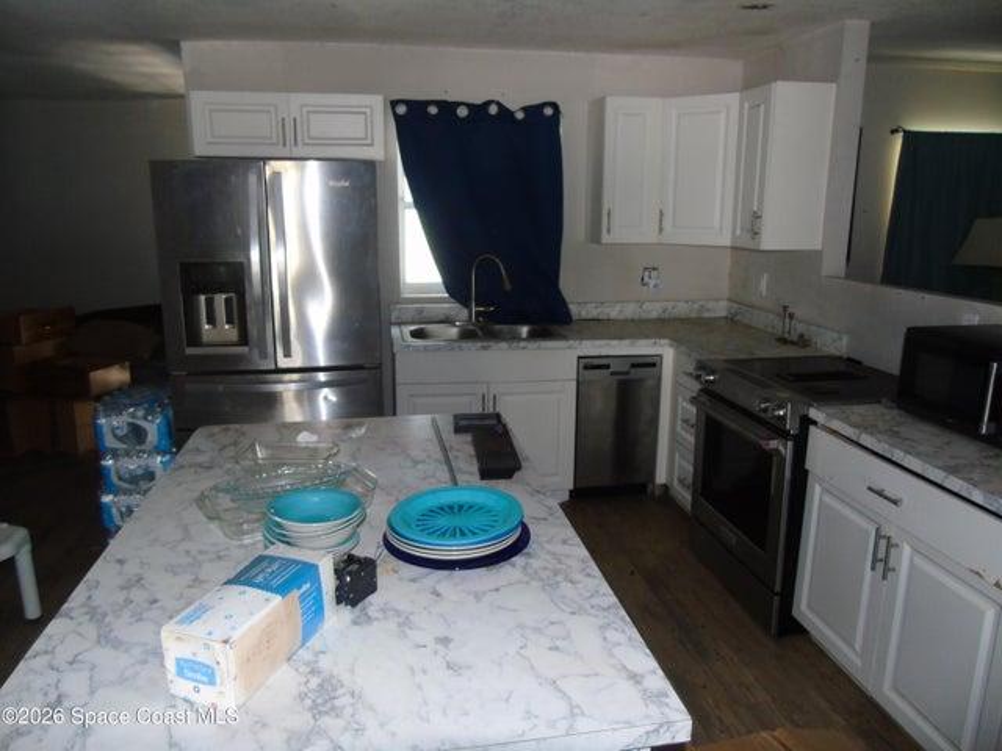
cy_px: 376
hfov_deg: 69.4
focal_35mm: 25
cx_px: 501
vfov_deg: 54.9
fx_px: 724
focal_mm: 4.4
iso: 200
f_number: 3.4
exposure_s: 1/30
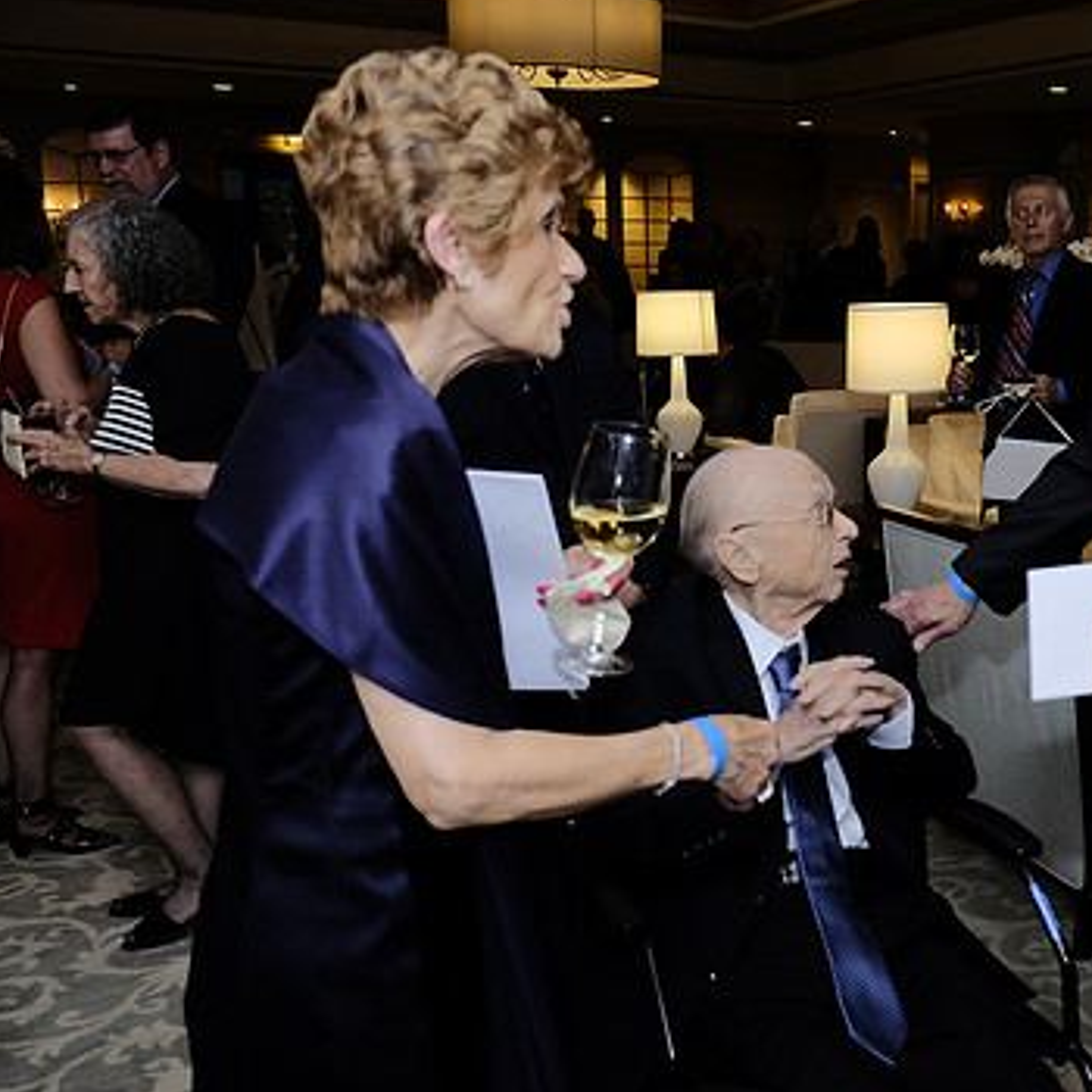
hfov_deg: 41.8
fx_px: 1356
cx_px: 889
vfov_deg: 43.8
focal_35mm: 38
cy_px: 504
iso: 800
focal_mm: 18
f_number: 2.8
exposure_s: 1/180
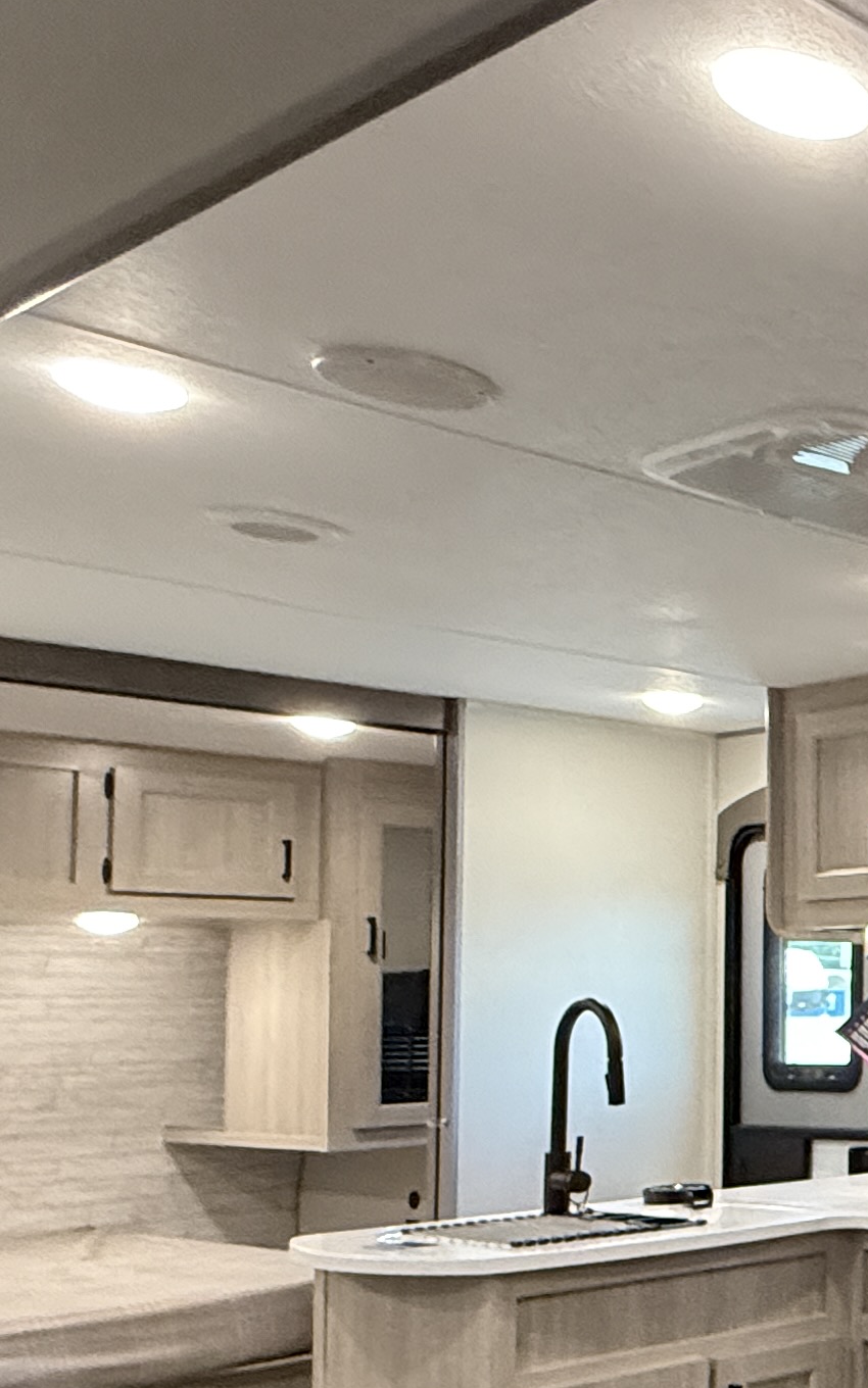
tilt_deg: +2.4
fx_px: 1665
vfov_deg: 44.6
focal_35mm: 44
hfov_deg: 19.6
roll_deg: -0.3
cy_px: 933
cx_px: 1650
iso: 500
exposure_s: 1/50
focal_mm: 2.22
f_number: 2.2
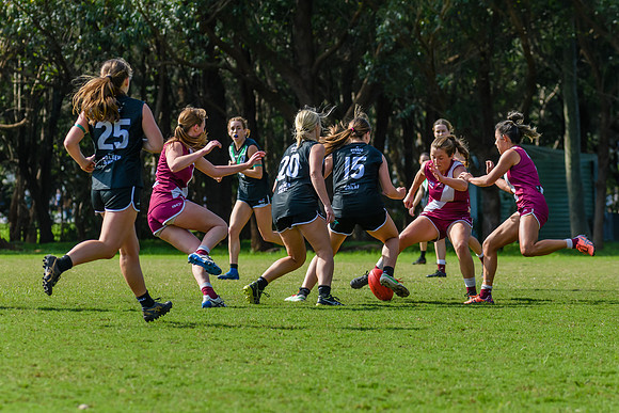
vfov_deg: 5.4
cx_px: 367
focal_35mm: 256
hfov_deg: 8.0
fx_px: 4399
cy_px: 175
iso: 800
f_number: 5.6
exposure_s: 1/1250
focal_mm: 170
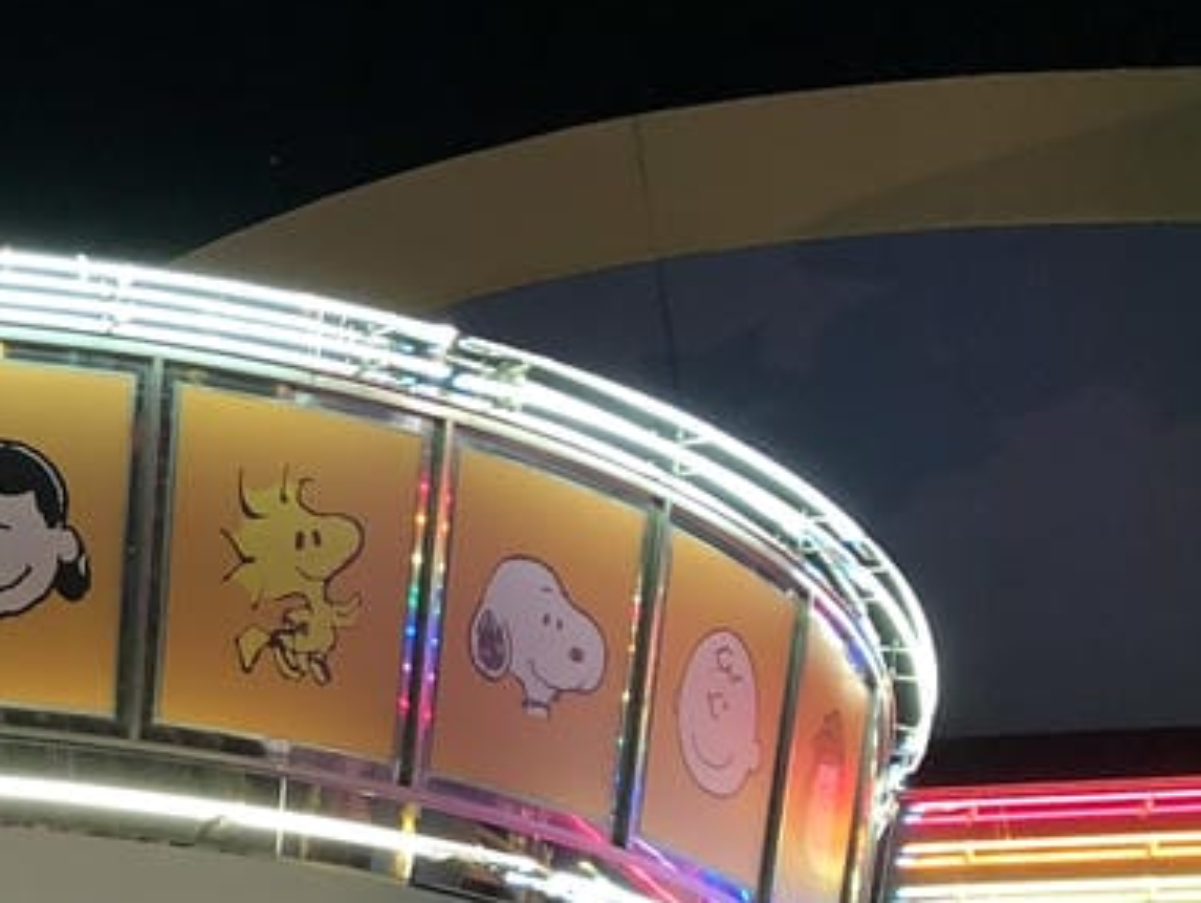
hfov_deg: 19.3
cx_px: -509
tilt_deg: +24.0
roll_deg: -3.1
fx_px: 3159
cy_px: 544
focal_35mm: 91
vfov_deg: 16.2
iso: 64
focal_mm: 3.99
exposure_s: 1/15
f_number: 1.8
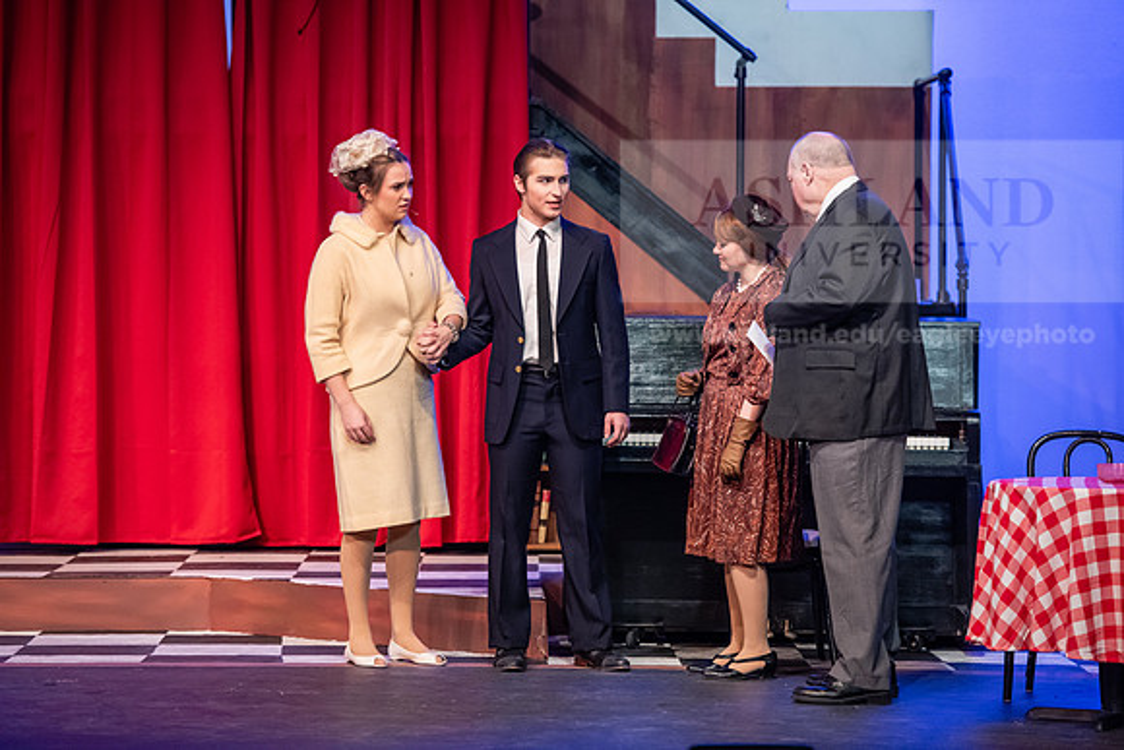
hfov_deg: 13.7
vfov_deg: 9.2
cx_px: 562
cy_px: 375
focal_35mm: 150
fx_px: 4684
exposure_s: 1/200
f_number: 3.2
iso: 2500
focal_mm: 150
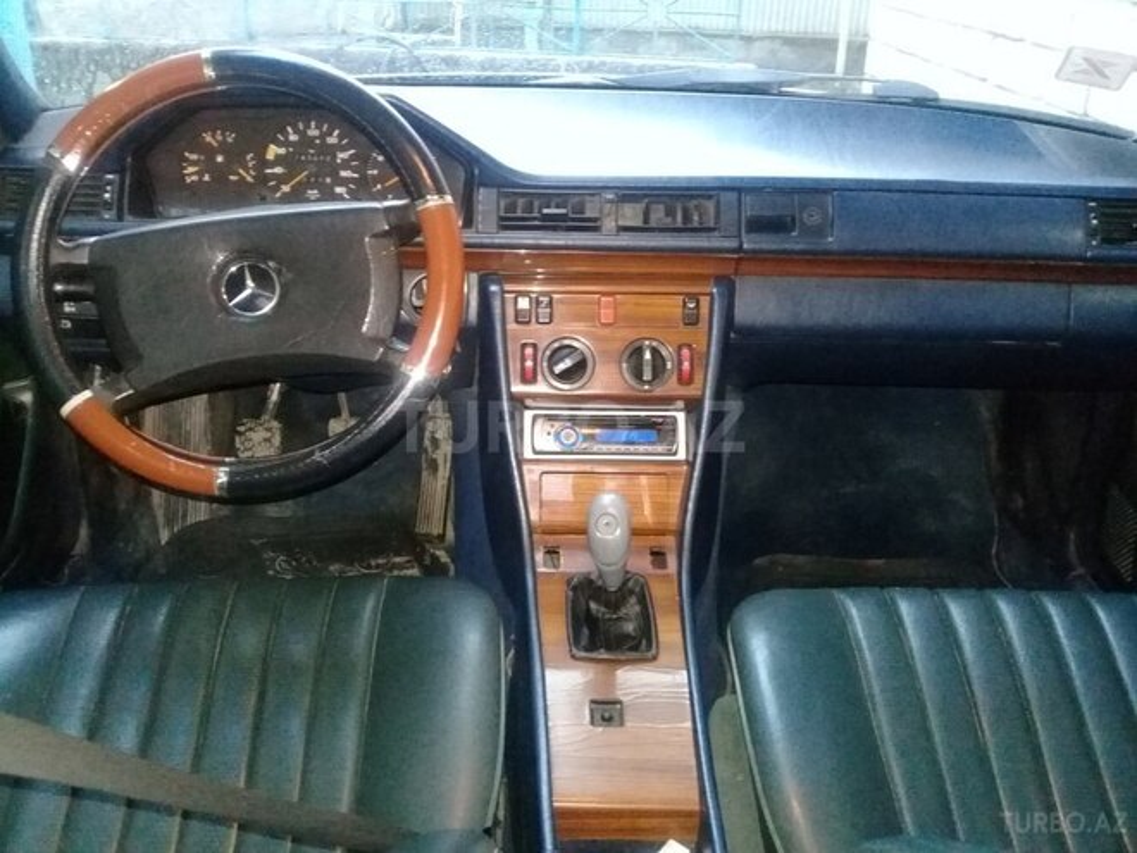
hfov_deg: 58.4
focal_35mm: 31
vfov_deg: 45.4
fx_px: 1018
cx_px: 568
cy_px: 426
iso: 1000
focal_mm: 3.3
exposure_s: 1/17
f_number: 2.2
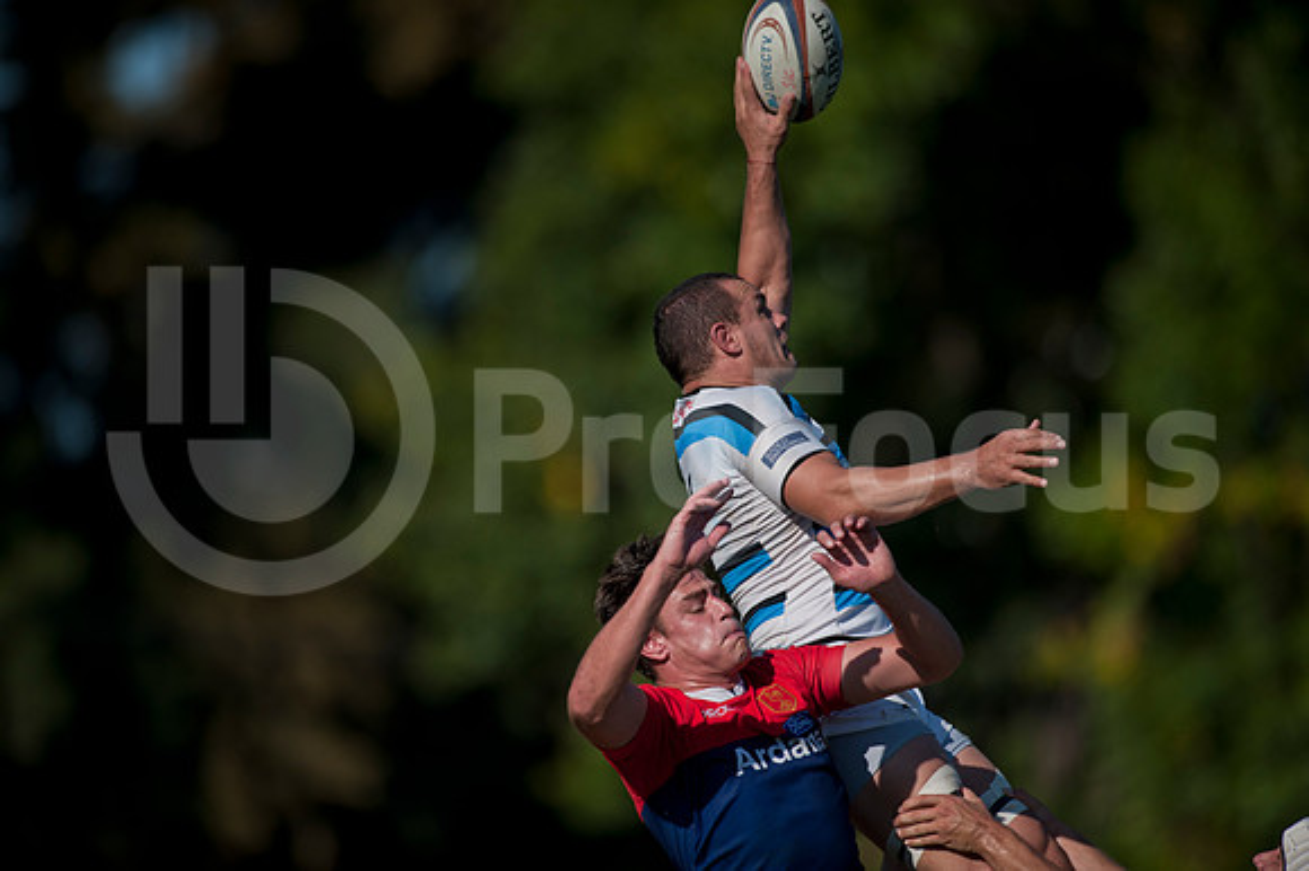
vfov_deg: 3.4
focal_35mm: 400
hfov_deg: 5.2
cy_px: 436
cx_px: 654
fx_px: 14536
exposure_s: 1/6400
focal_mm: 400
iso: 125
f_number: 2.8
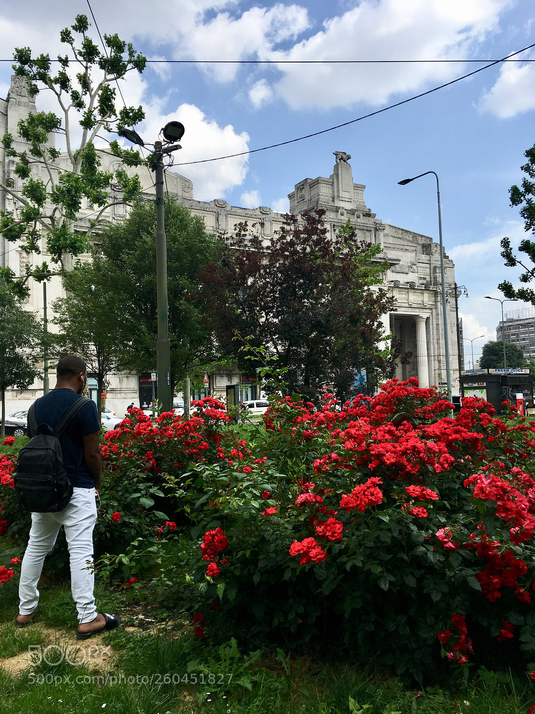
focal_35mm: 29
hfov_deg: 48.2
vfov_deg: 61.7
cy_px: 357
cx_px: 268
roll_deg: +1.4
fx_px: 598
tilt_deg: +4.1
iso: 25
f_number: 2.2
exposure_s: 1/1221
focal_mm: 4.15
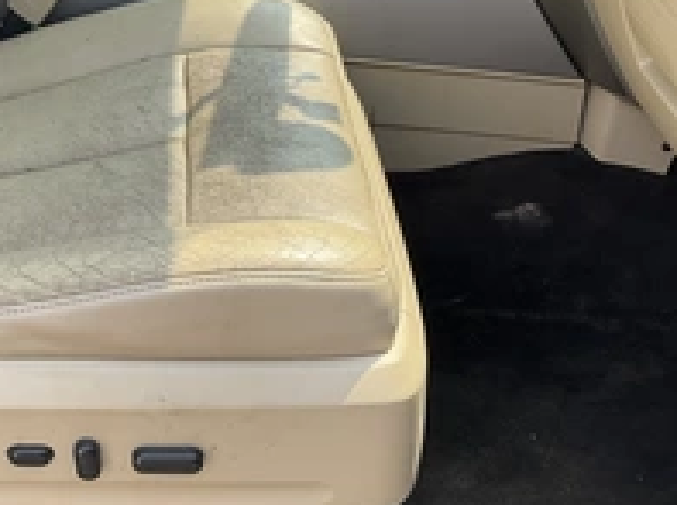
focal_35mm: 59
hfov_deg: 32.0
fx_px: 1152
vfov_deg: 24.4
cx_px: 155
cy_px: 106
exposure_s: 1/435
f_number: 1.8
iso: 25
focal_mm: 3
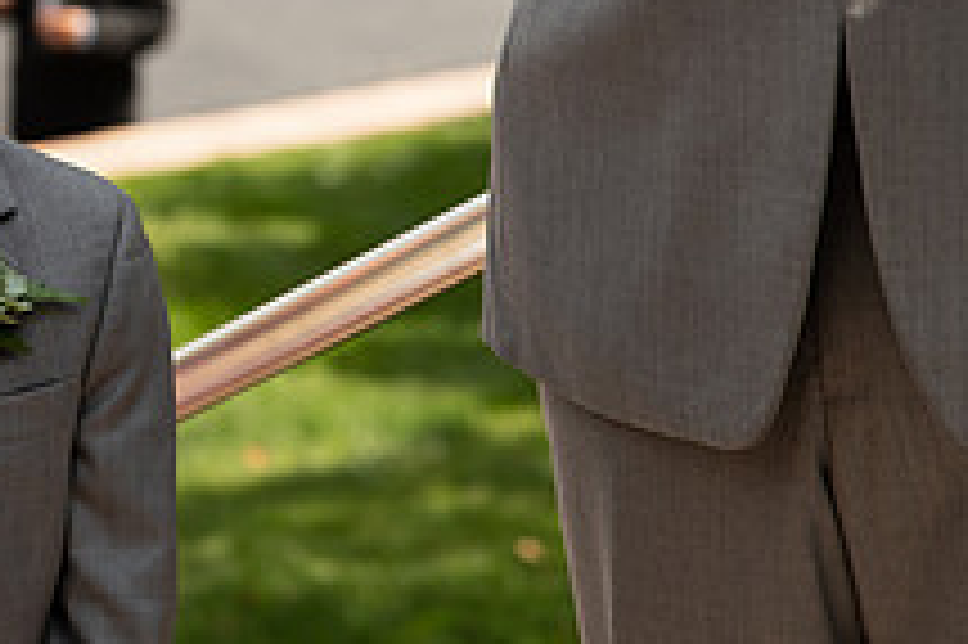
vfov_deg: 7.2
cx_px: -126
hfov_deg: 10.7
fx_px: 5078
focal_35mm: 189
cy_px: 16
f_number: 4
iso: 125
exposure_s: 1/640
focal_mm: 70
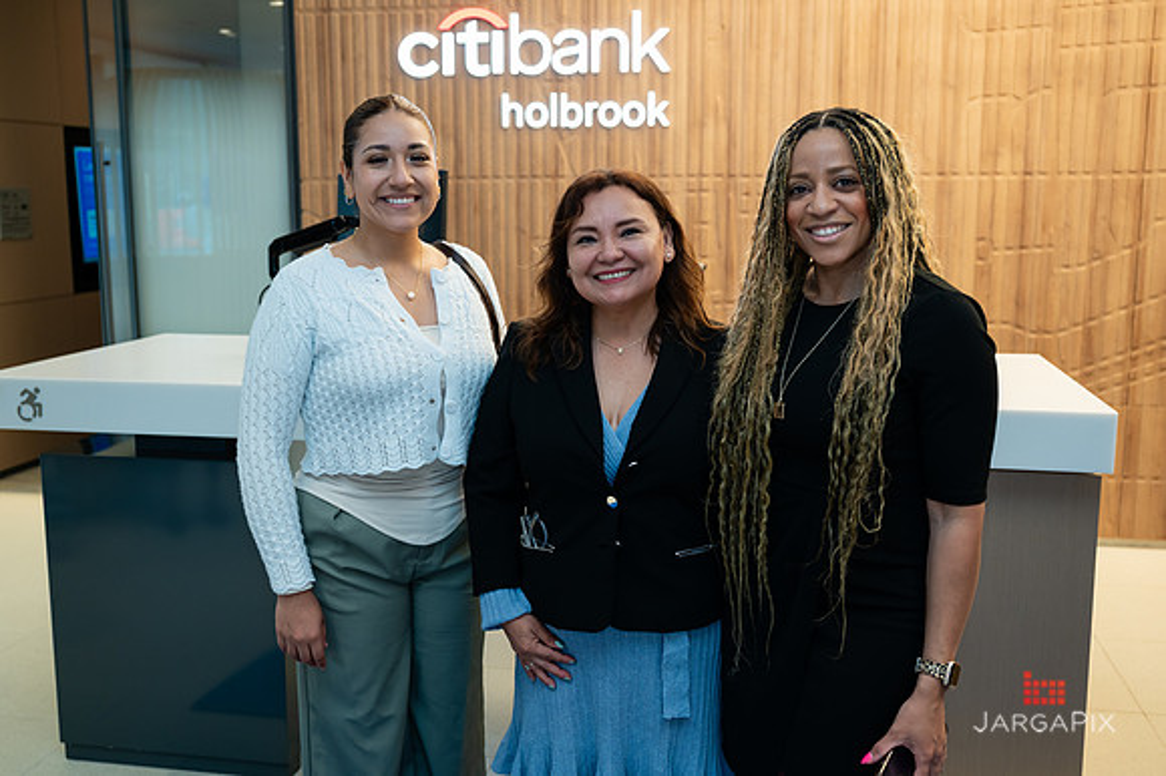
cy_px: 368
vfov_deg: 36.2
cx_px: 584
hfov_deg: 52.4
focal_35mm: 37
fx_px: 1185
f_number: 3.5
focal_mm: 34.5
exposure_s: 1/200
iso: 500
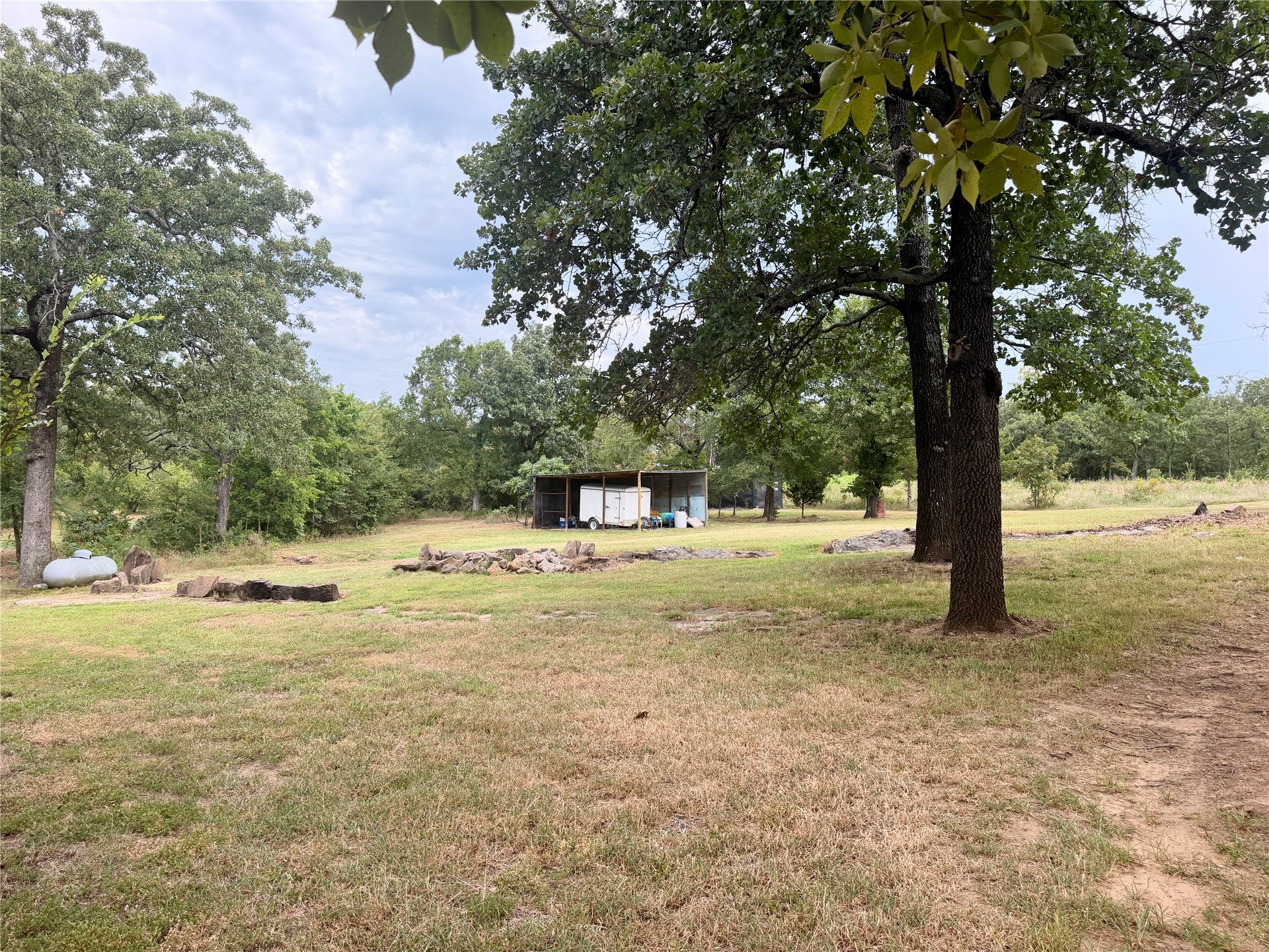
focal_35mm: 24
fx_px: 880
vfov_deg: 56.8
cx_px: 634
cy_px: 476
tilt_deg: +3.3
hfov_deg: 71.6
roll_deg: -0.3
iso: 100
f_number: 1.78
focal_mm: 6.76
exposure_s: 1/589
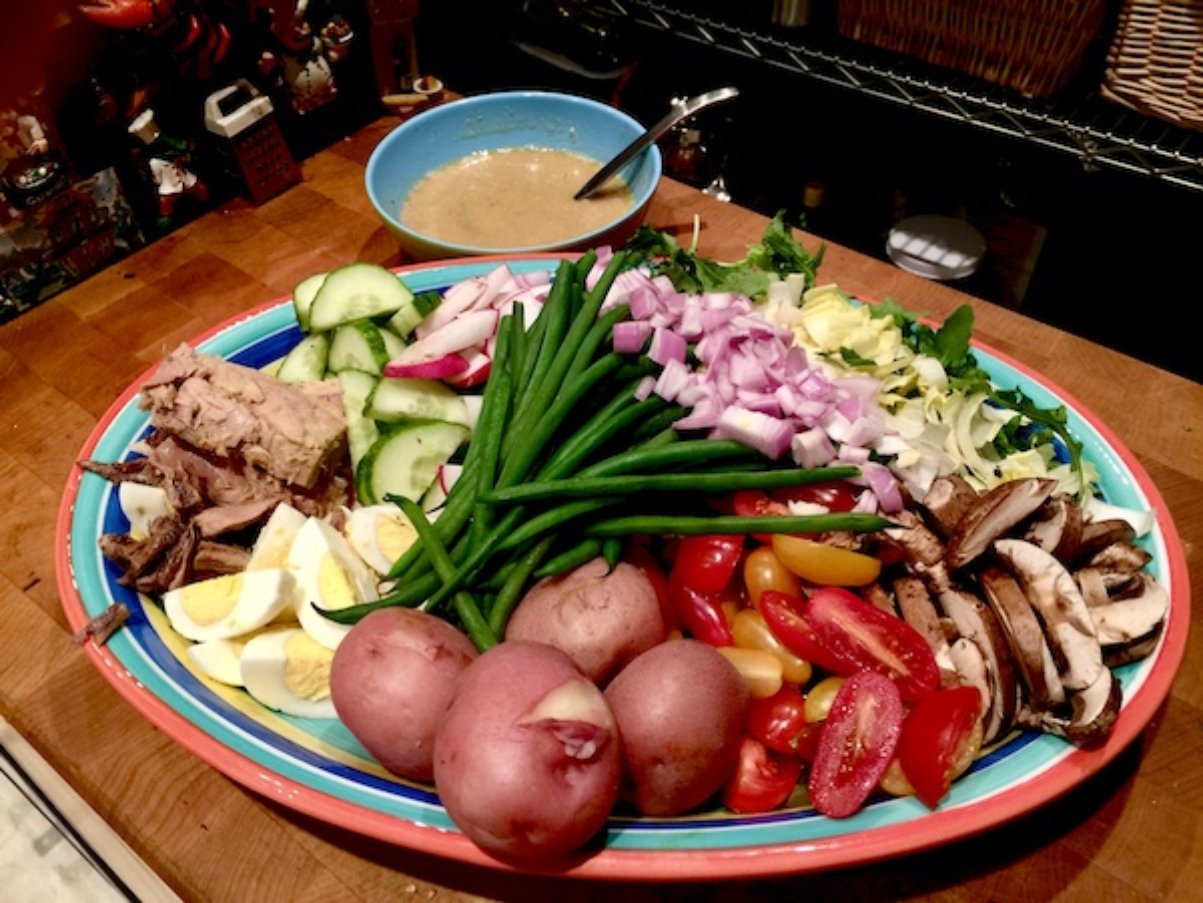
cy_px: 452
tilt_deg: -45.8
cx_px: 602
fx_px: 1008
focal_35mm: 29
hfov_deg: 61.7
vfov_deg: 48.2
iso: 50
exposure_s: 1/15
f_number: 2.2
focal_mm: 4.15
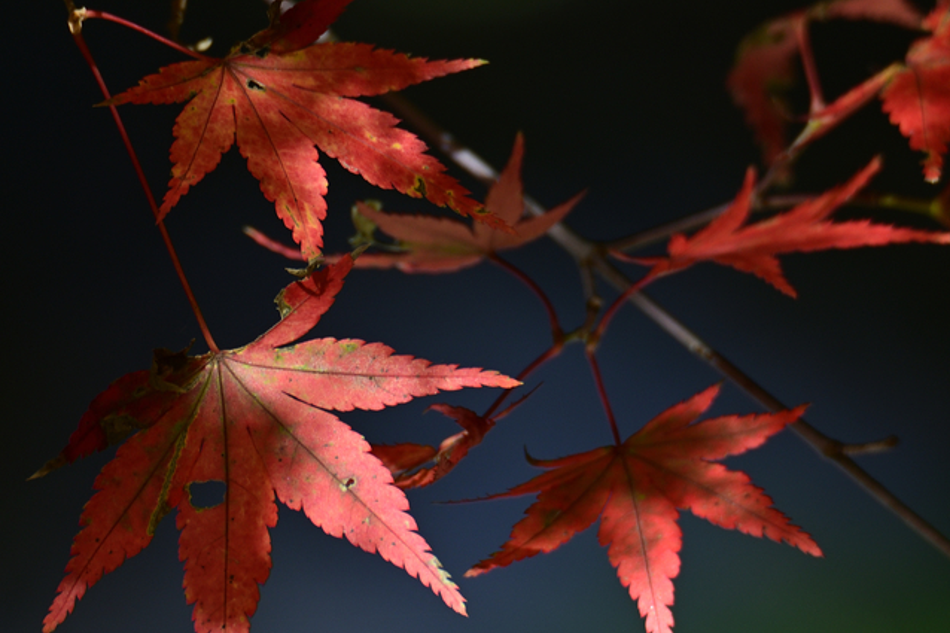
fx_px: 44662
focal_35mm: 1693
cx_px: 396
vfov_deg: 0.8
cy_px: 344
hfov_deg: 1.2
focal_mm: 600
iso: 200
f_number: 8
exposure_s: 1/100
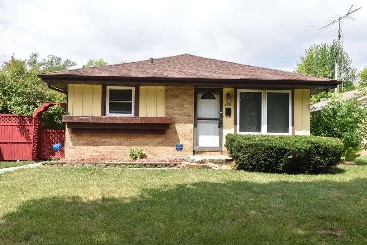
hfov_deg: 57.2
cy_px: 122
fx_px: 336
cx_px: 184
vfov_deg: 40.0
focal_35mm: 33
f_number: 13
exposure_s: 1/640
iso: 800
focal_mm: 22
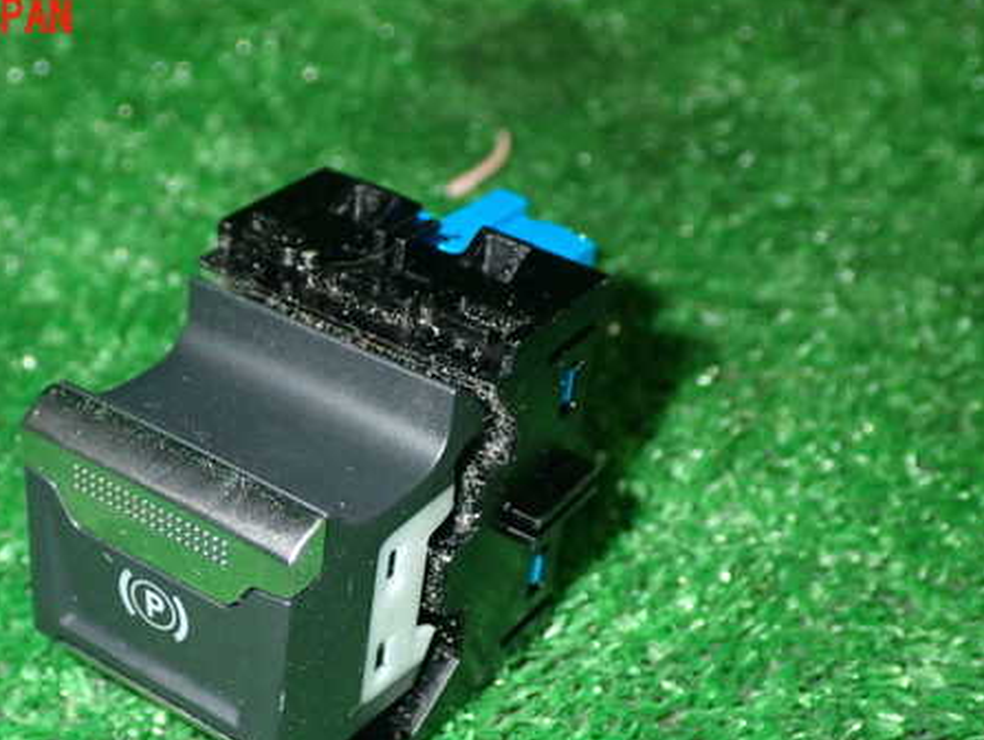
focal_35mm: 59
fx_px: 1678
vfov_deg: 24.7
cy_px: 487
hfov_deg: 32.4
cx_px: 332
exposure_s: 1/40
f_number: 9
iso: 640
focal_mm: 7.84
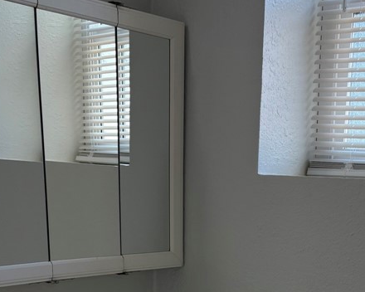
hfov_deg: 31.5
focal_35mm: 59
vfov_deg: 23.3
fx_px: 637
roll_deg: -1.6
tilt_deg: -14.8
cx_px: 266
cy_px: 365
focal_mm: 5.96
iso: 50
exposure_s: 1/120
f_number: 1.6
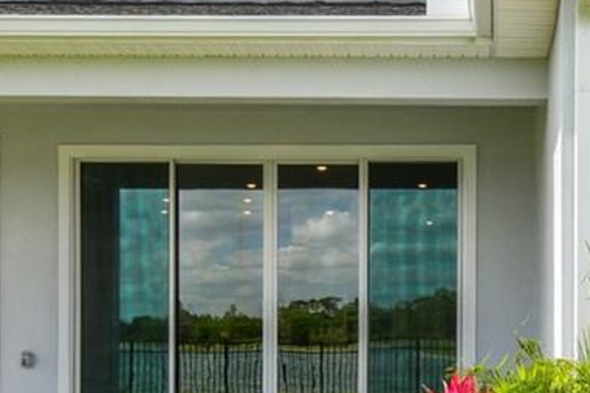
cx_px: 615
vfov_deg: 21.2
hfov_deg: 29.4
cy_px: 334
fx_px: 1032
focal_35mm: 63
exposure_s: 1/100
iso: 100
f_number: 7.1
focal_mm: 10
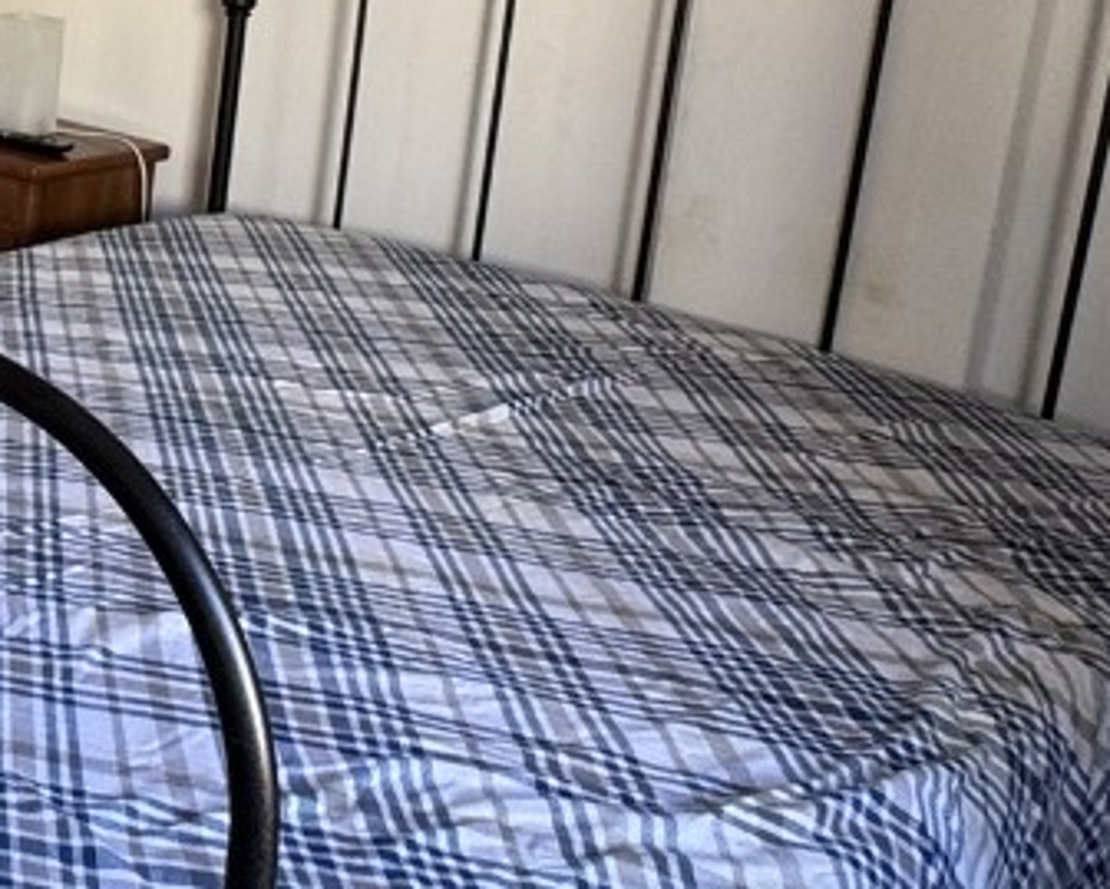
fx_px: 1709
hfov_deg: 28.5
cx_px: -387
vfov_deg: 27.9
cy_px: 63
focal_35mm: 52
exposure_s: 1/100
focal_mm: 2.22
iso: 125
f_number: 2.2
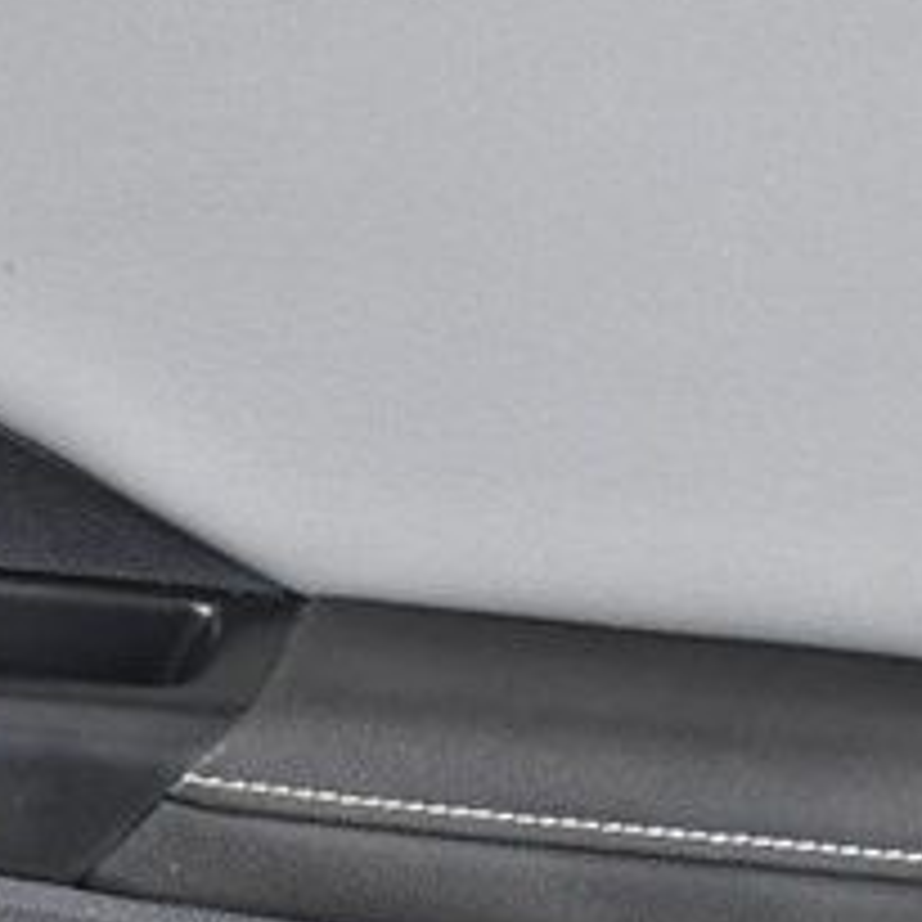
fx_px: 9583
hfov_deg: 5.5
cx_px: -135
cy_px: 641
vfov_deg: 5.5
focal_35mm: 318
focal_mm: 50
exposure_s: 1/160
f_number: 4.8
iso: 2500
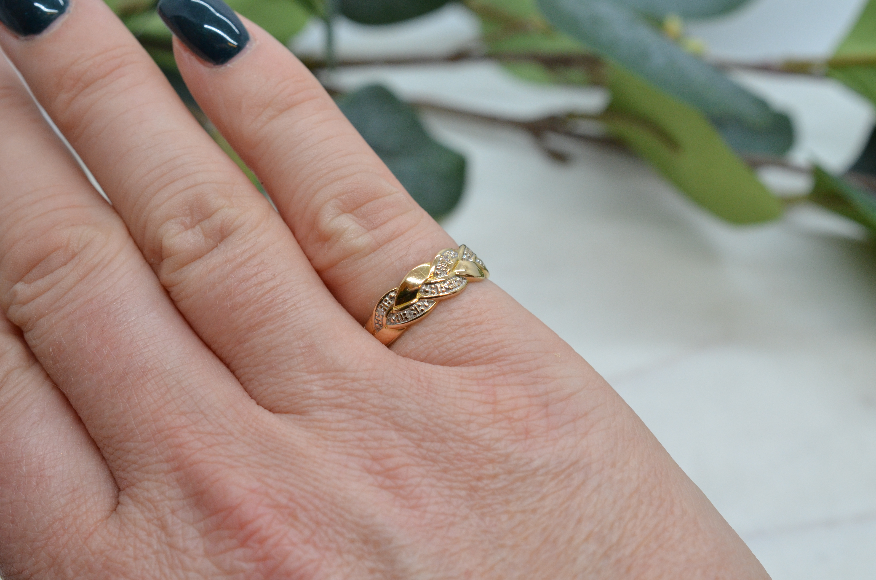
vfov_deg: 22.5
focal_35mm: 60
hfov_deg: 33.5
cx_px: 438
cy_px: 290
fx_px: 1457
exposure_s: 1/200
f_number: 9
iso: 1000
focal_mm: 40
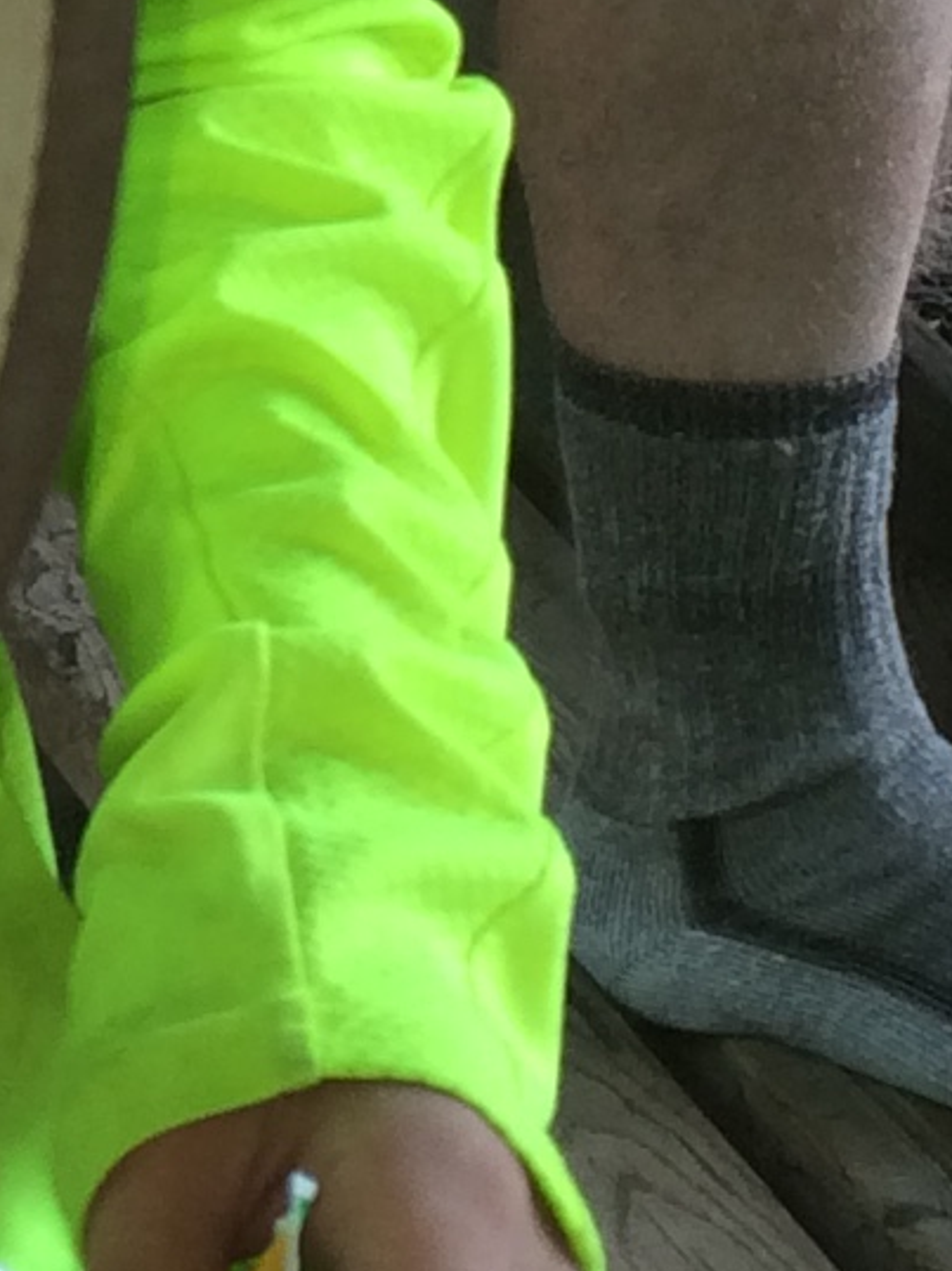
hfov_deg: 8.1
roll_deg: +1.7
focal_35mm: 176
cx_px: -893
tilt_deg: -18.7
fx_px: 6459
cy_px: -340
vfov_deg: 11.0
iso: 32
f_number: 2.2
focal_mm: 4.15
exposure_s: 1/30
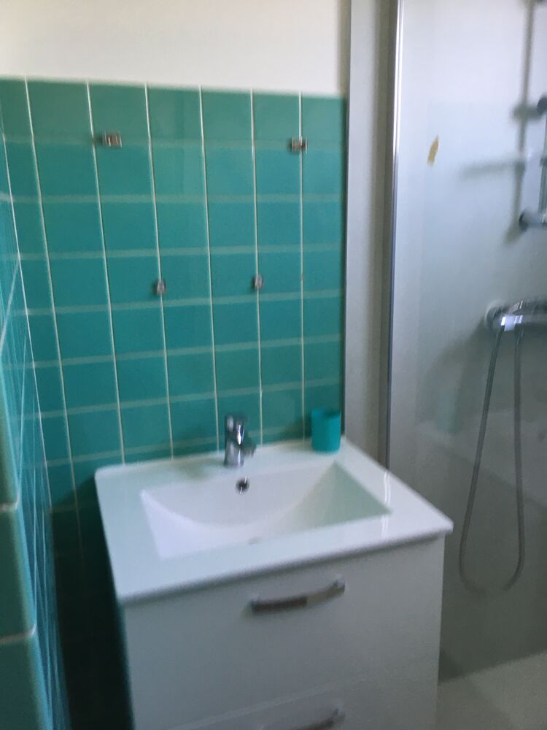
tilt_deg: -13.1
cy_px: 365
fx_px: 611
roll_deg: +3.5
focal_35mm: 29
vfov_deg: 61.7
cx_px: 274
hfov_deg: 48.2
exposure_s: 1/33
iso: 64
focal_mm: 4.15
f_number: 2.2
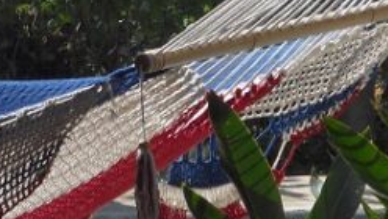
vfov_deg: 2.6
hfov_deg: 4.7
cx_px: -22
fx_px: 4757
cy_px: -106
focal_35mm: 462
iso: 80
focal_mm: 24.9
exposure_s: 1/500
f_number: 5.2
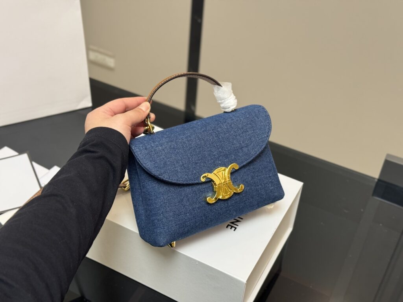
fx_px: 559
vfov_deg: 30.3
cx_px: 202
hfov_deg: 39.7
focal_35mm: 48
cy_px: 151
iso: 100
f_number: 1.78
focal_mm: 6.76
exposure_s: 1/60
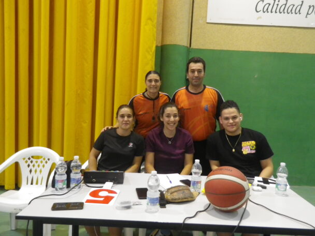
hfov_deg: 61.7
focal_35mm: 29
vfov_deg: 48.2
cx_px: 158
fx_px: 264
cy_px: 118
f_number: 3.7
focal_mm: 5.2
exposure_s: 1/25
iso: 400
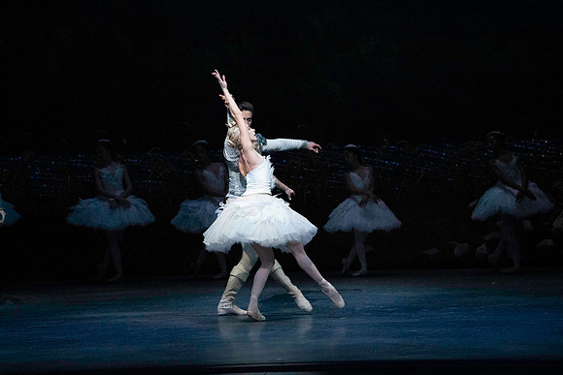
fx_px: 3128
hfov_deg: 10.3
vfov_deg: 6.9
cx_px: 282
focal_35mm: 200
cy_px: 188
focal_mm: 200
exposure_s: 1/400
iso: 25600
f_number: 5
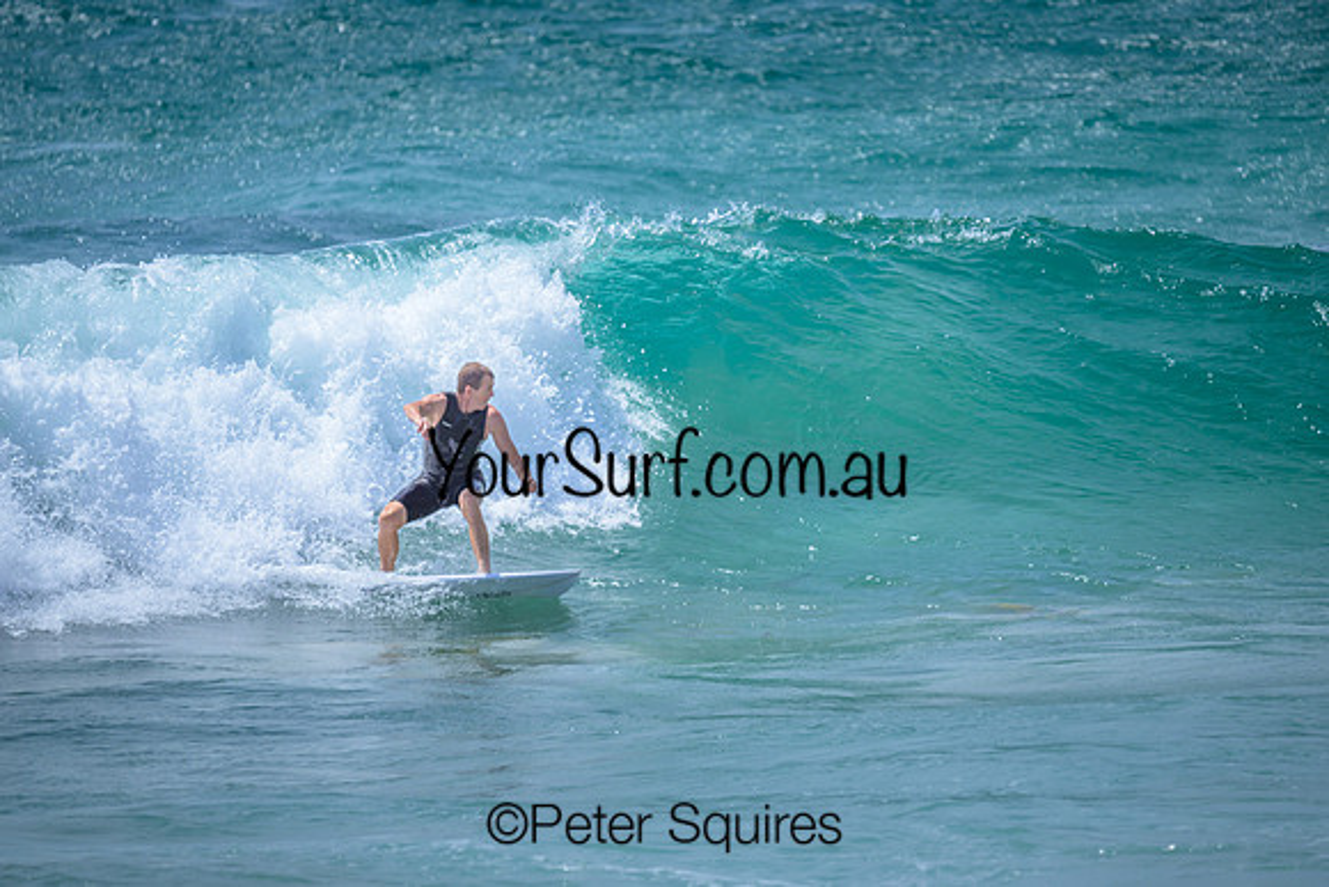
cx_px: 664
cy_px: 444
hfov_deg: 2.6
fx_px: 29539
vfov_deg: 1.7
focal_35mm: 800
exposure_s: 1/3200
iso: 640
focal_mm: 800
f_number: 6.3
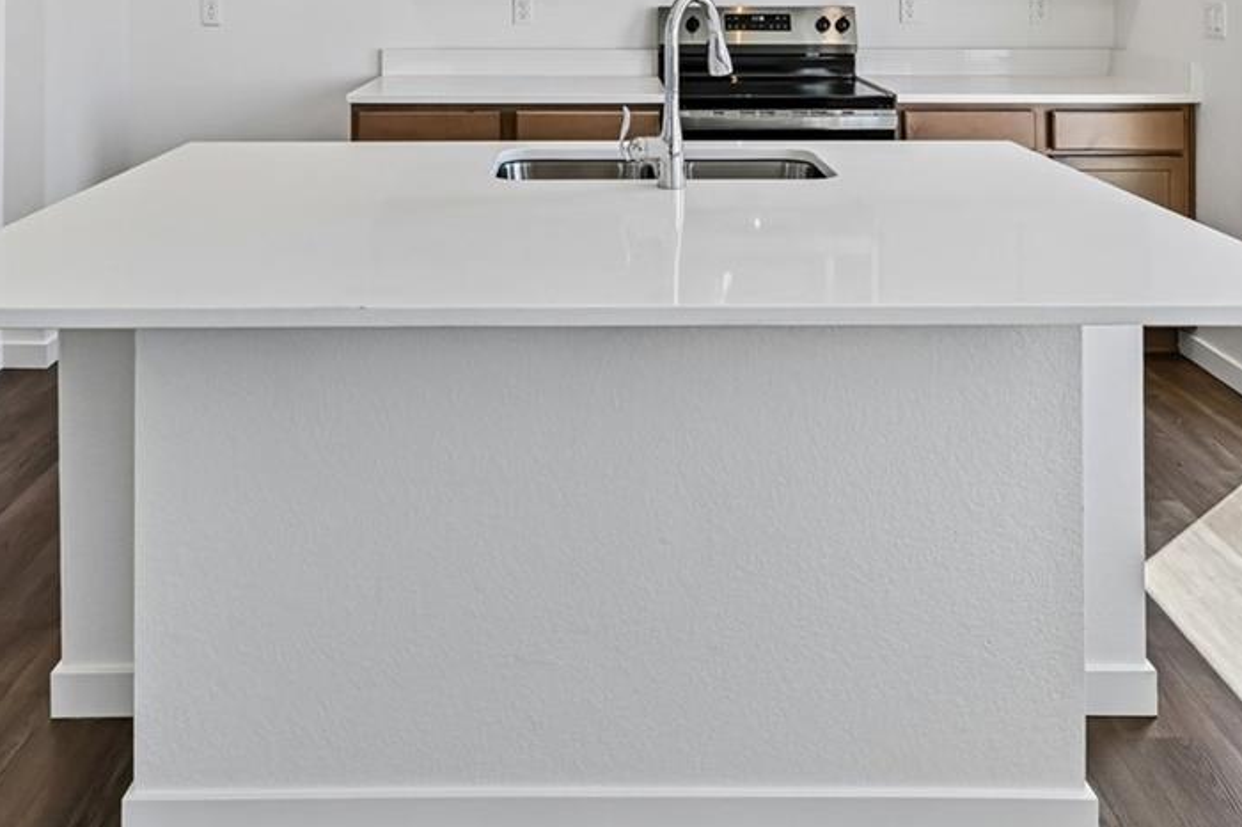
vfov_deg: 35.7
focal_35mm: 32
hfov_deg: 58.7
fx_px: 1103
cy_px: -57
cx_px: 587
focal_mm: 14
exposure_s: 1/15
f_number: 11
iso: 110
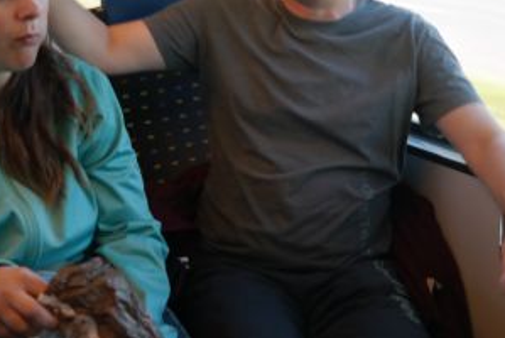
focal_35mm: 62
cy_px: -19
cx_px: 221
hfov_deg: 32.3
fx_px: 871
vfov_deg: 21.0
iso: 200
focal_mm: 19
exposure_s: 1/40
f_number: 3.5
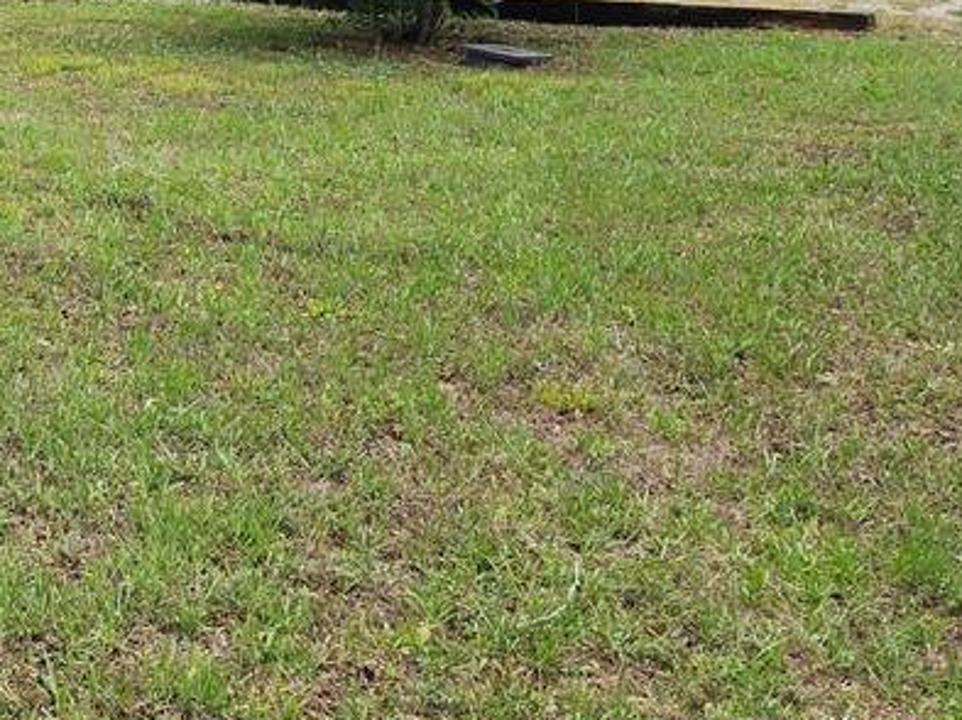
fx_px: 1666
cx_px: -279
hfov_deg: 27.2
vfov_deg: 23.6
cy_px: 49
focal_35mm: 60
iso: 12
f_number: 1.8
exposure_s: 1/692
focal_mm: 6.4
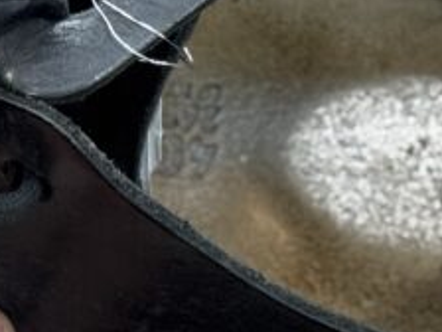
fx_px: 2796
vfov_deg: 6.8
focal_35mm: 219
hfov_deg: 8.9
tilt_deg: -54.6
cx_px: -122
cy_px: 47
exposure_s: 1/60
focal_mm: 6.76
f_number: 1.78
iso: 160
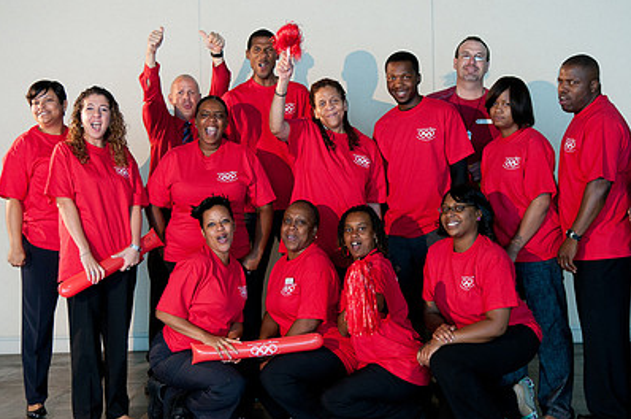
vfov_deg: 19.4
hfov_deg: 28.9
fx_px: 1225
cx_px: 341
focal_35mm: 70
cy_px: 171
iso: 500
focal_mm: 32
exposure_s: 1/60
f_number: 2.8
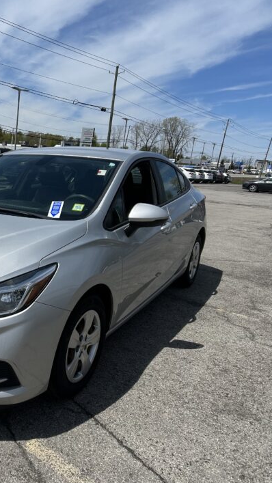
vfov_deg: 49.4
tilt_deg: -12.7
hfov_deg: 27.3
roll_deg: -3.3
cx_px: -3
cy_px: 238
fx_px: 525
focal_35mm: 41
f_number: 1.5
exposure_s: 1/6993
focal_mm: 5.7
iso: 50
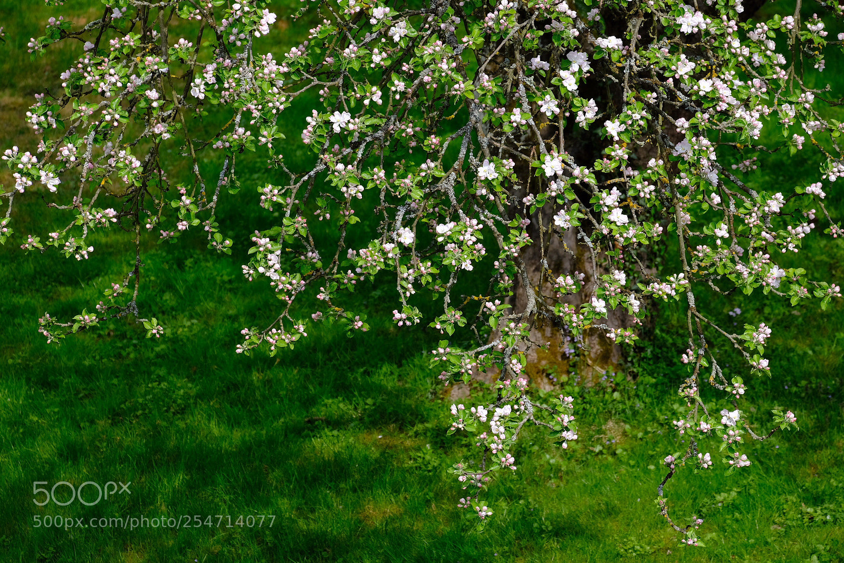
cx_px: 422
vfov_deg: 6.5
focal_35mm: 212
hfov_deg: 9.7
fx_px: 4969
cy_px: 282
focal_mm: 141.3
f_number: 6.4
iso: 200
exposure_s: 1/340
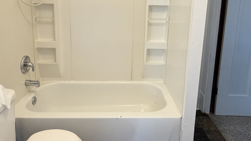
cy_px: 34
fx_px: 193
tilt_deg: -9.0
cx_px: 125
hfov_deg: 66.1
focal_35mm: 29
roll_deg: -0.9
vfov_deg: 39.0
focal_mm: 2.22
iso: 500
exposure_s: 1/60
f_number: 2.2
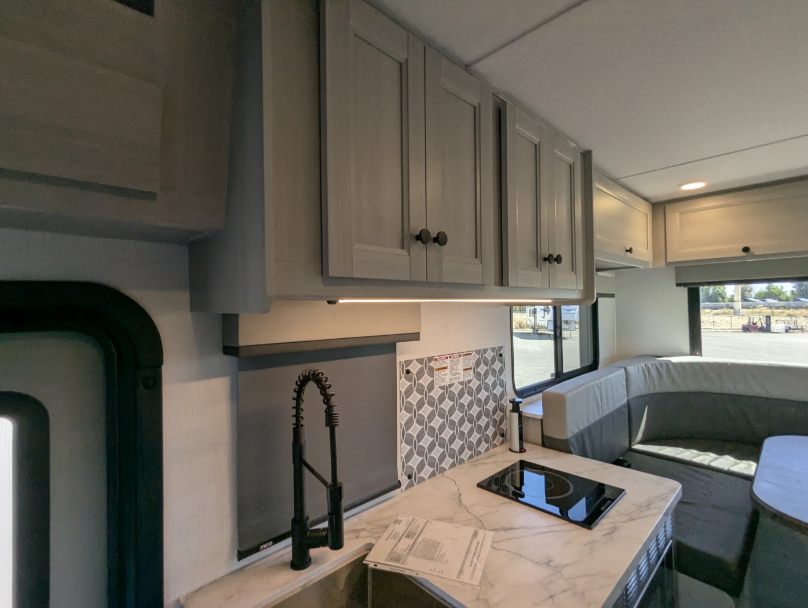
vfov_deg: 78.2
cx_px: 404
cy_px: 304
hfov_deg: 94.4
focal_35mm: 16
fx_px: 374
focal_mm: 2.35
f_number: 2.2
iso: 81
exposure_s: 1/181
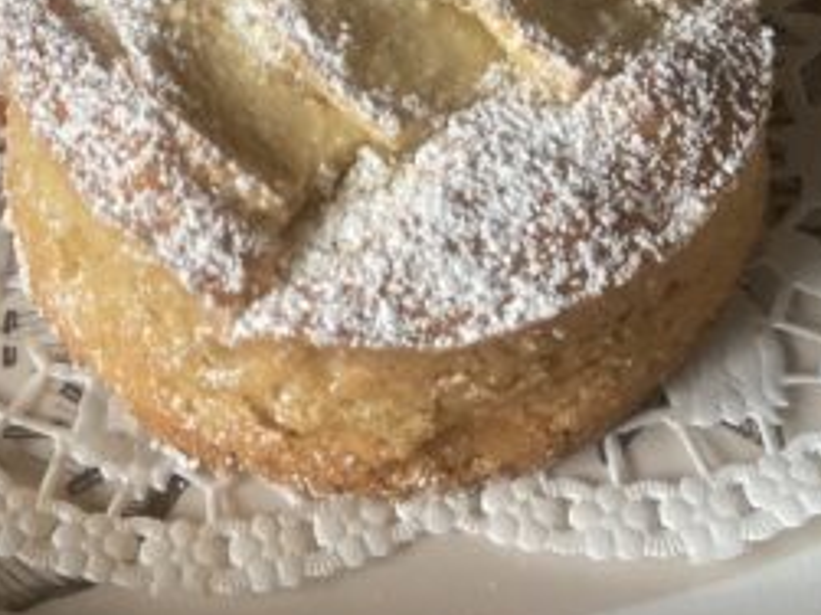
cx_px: 283
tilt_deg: -46.8
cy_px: -144
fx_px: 1636
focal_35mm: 69
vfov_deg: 19.9
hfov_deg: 28.0
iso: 125
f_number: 1.8
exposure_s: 1/121
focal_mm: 4.25
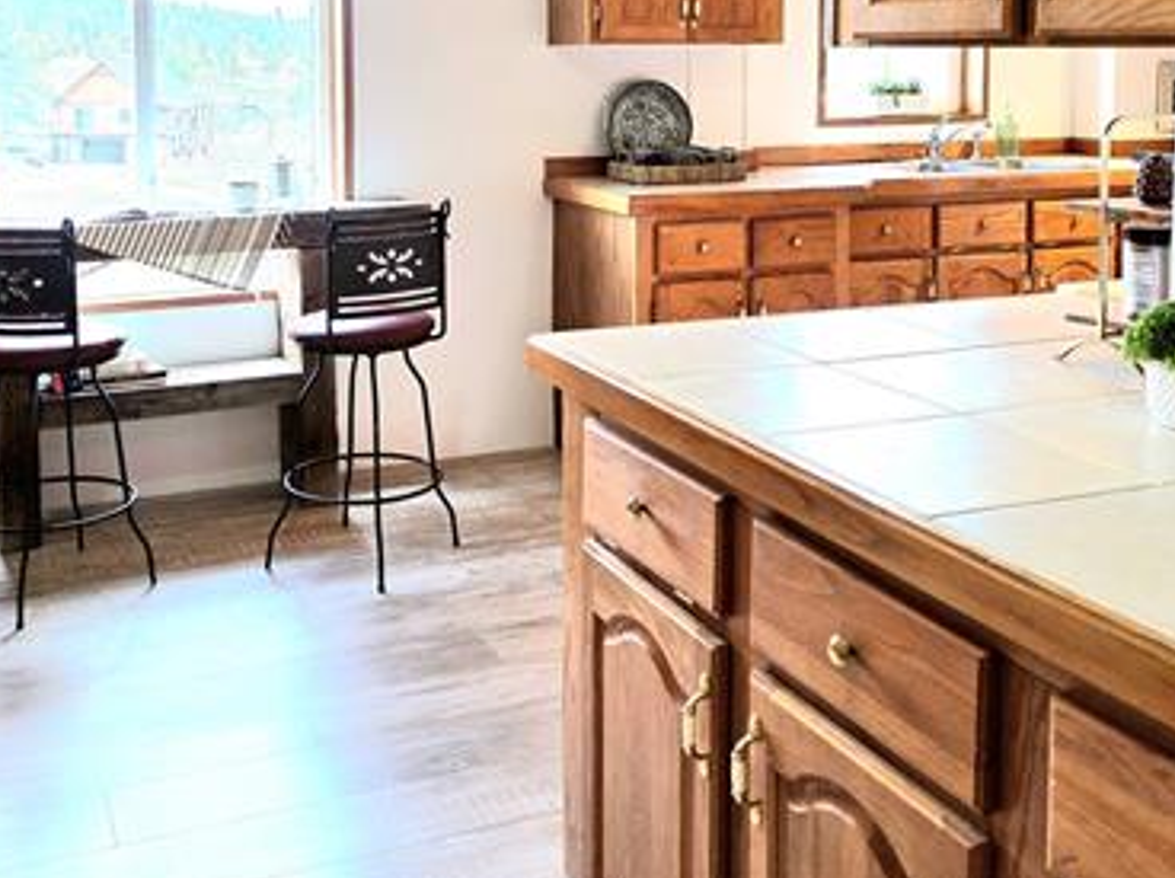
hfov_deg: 46.8
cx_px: 524
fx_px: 1356
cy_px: 132
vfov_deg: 34.4
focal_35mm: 40
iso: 50
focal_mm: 6.3
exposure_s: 1/120
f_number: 1.7
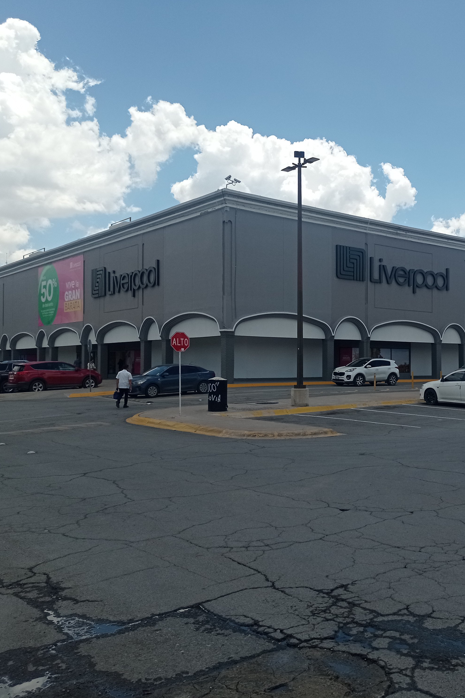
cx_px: 401
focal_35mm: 39
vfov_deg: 49.6
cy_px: 349
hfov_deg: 32.8
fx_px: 756
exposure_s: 1/5025
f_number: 1.79
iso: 107
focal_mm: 4.7
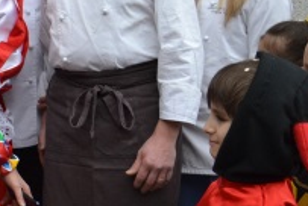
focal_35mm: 93
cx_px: -137
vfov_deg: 14.7
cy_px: 84
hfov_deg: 19.4
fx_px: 797
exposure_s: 1/125
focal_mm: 18
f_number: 5.6
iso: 320
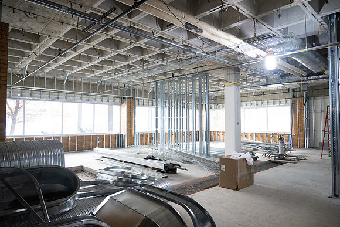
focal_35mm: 24
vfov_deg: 53.0
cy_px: 114
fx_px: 227
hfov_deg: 73.5
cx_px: 170
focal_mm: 24
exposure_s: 1/160
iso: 1600
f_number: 4
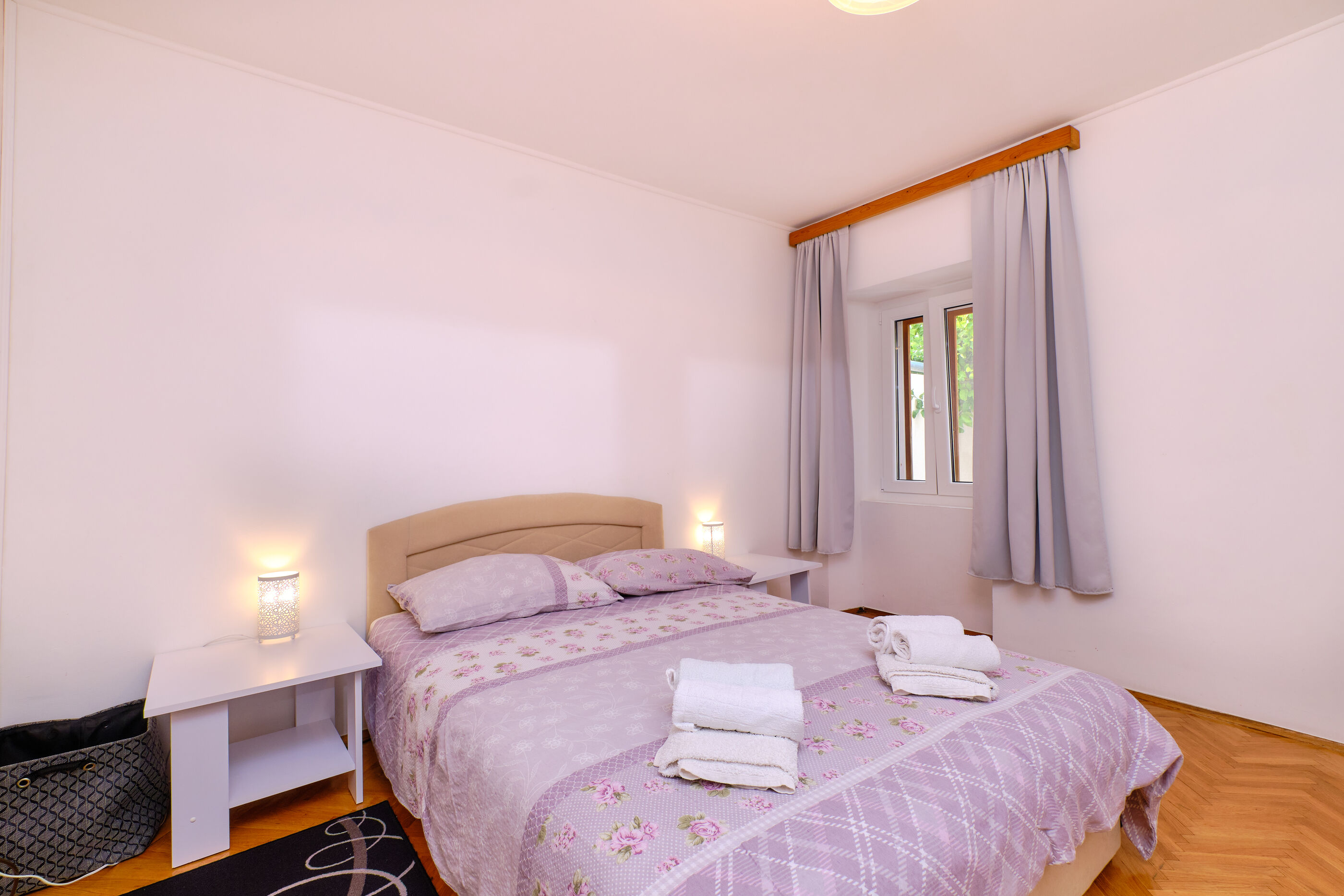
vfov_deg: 77.3
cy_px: 448
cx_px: 672
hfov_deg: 100.4
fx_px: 560
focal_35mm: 15
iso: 320
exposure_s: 1/15
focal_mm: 10
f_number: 9
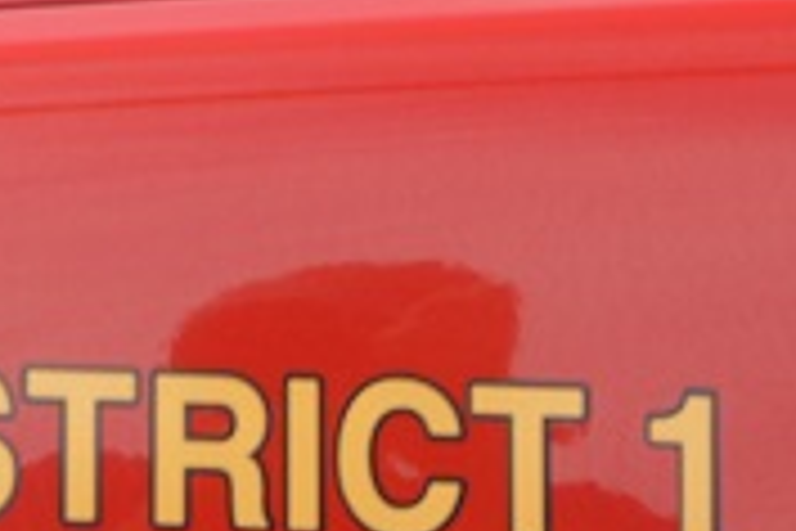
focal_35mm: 244
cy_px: -646
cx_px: -859
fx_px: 5395
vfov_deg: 5.5
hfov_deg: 8.0
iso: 100
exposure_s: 1/125
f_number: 5.6
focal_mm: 24
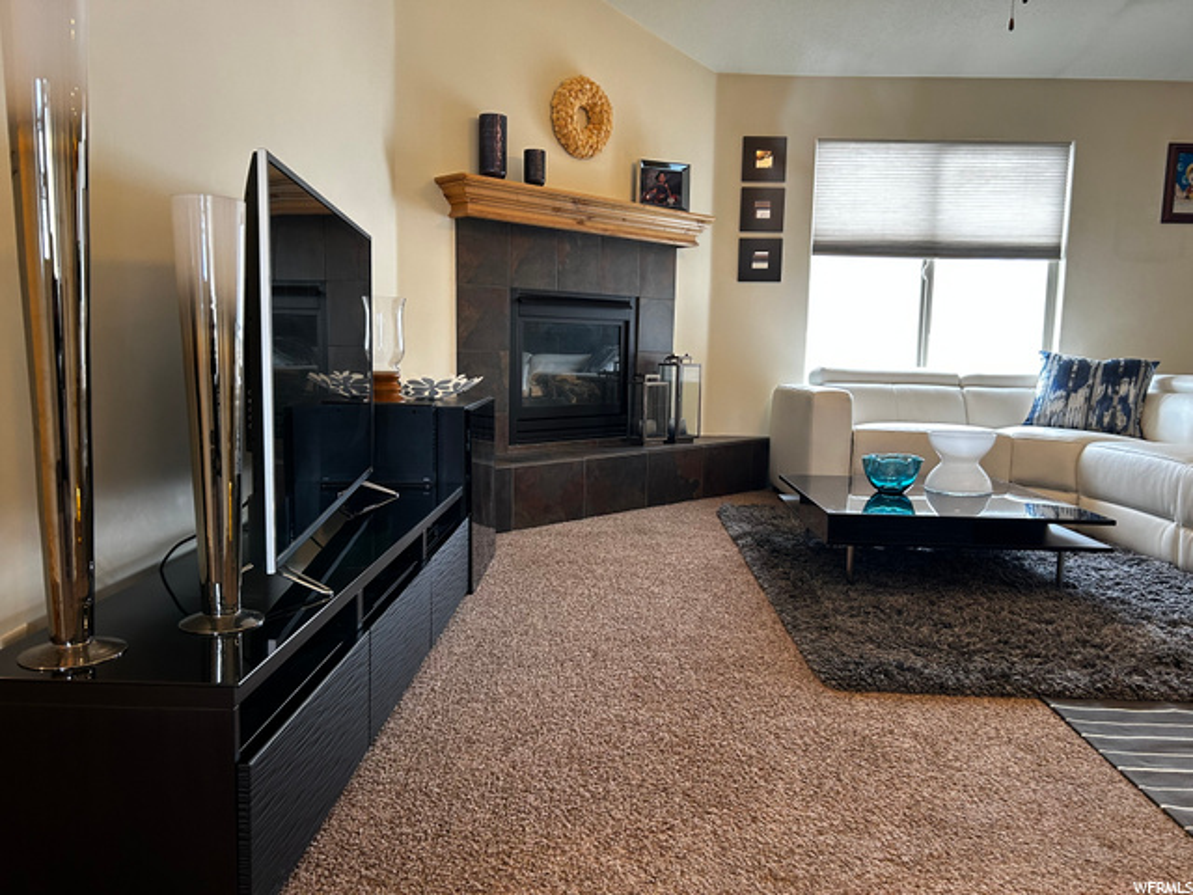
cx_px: 596
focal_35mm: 26
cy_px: 448
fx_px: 896
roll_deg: -1.4
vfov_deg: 53.1
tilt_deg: -7.4
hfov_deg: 67.3
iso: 125
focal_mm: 5.7
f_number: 1.5
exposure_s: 1/60
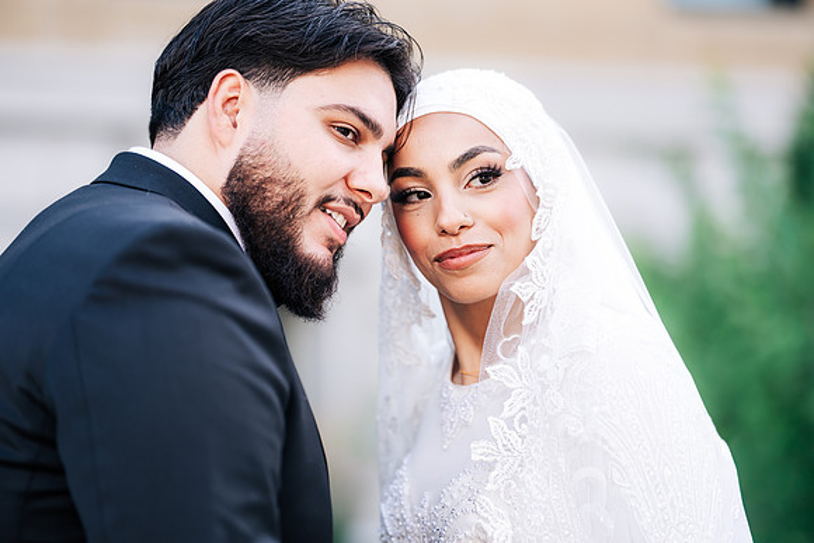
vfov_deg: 12.8
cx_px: 407
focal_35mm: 107
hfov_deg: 19.1
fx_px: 2420
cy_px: 272
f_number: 2
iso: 200
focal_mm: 107
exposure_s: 1/1000
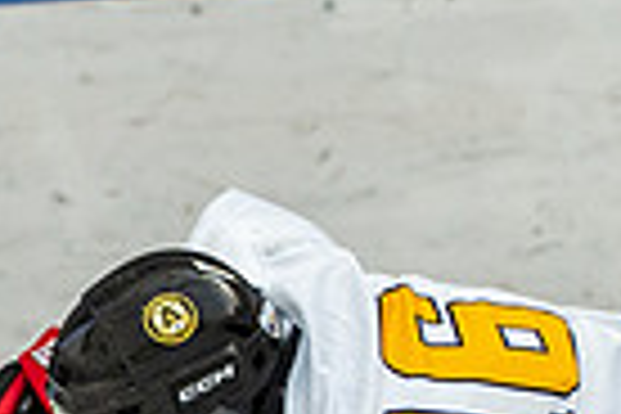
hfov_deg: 1.6
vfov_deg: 1.1
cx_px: -199
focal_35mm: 1268
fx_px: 21871
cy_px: 697
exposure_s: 1/1600
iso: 800
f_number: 3.5
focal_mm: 150
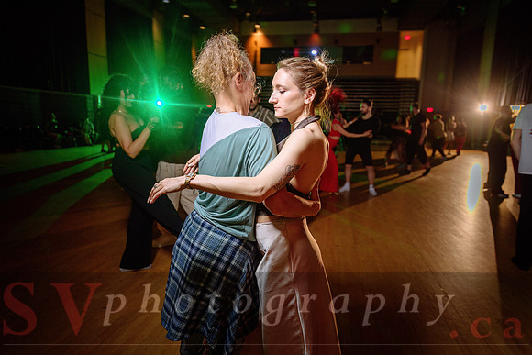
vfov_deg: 53.2
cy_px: 178
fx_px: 355
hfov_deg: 73.7
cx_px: 266
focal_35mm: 24
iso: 800
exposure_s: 1/40
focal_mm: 24
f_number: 2.8
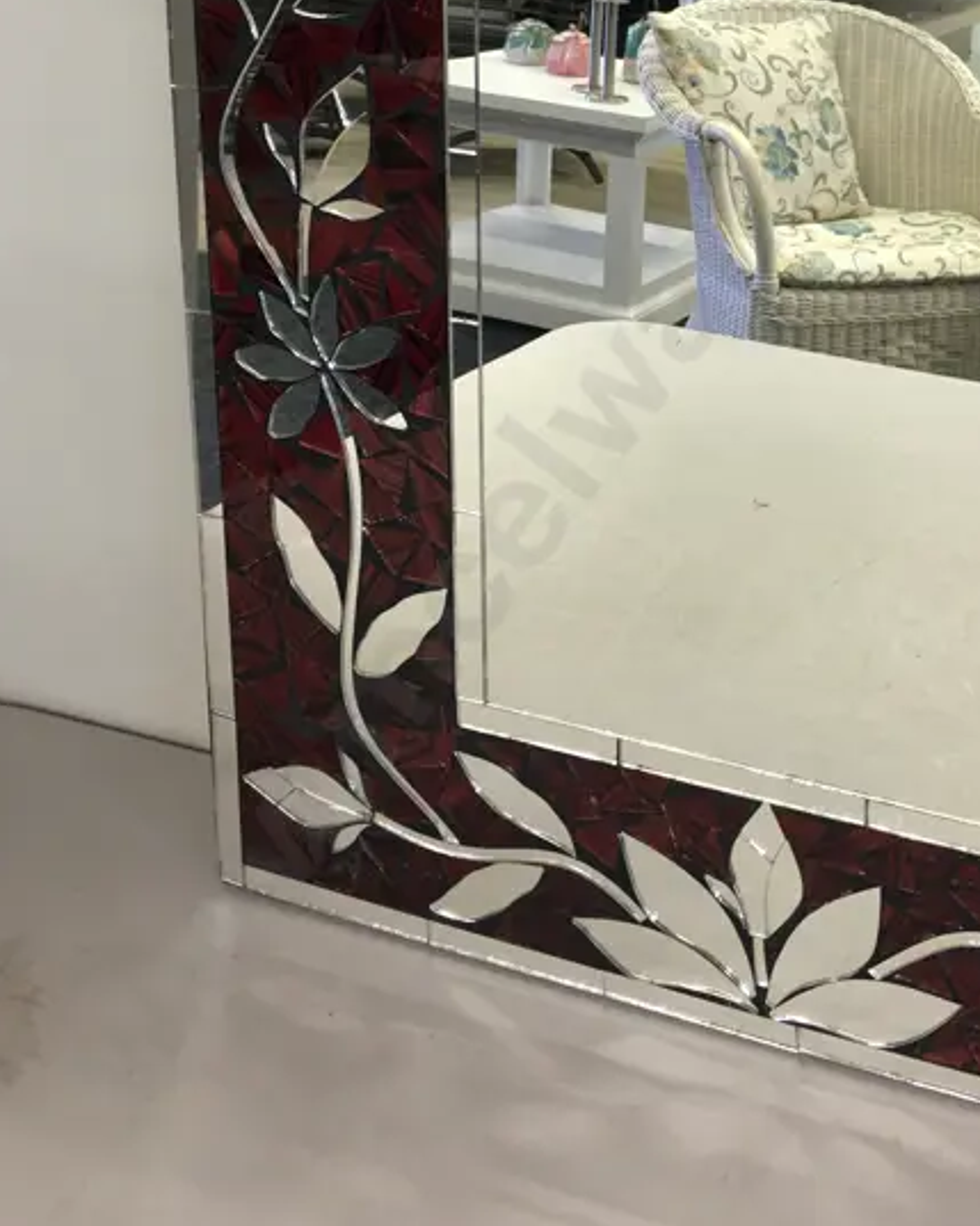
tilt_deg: -21.8
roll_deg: -1.0
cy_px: 158
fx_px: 1959
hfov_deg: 27.5
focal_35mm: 54
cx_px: 795
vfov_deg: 33.2
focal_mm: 4.15
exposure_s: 1/17
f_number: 2.2
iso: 40
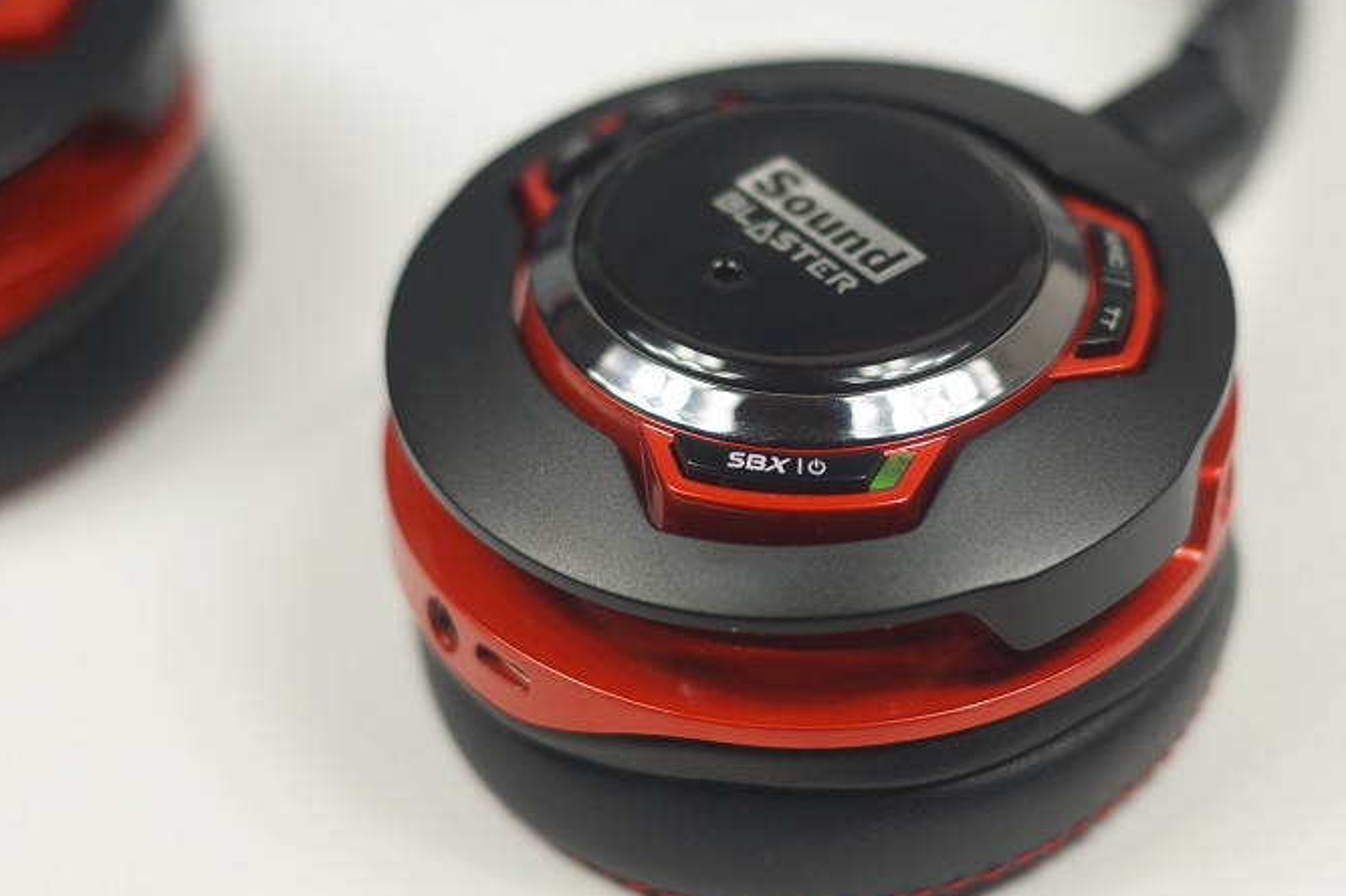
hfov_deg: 22.6
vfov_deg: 15.2
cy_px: 382
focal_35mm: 90
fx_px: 3363
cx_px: 797
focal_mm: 50
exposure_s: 1/160
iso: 100
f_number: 2.2
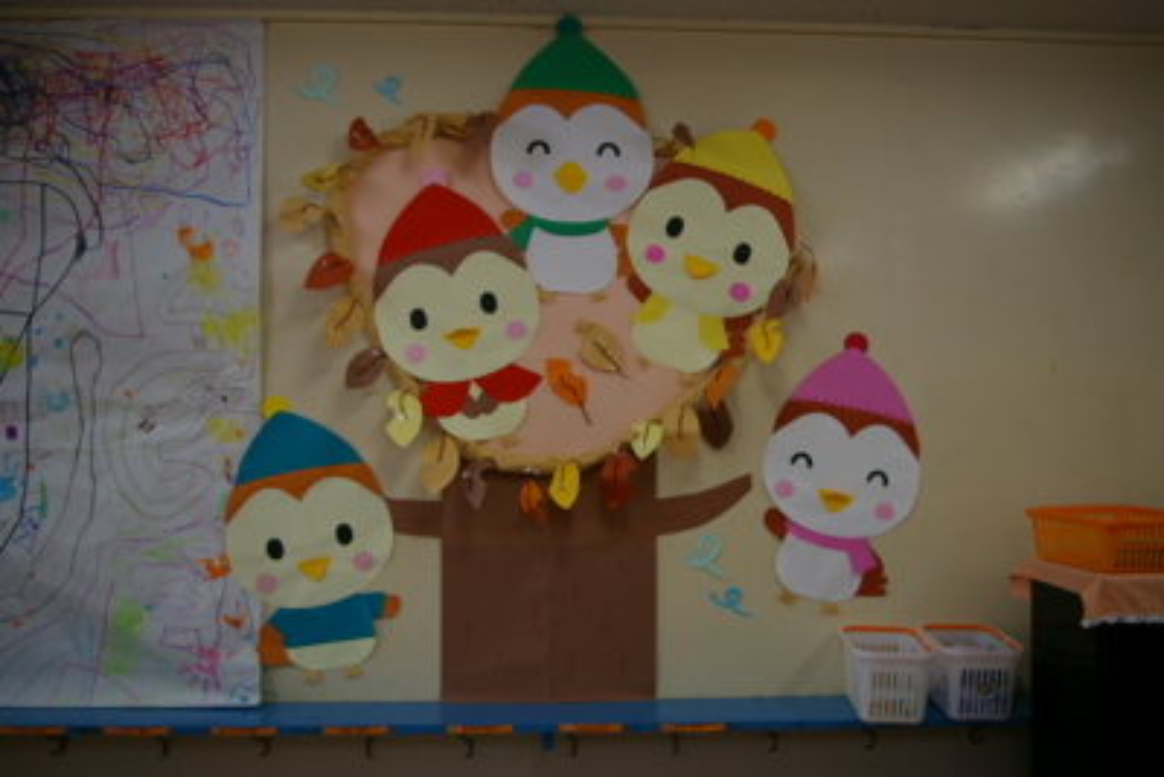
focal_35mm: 34
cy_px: 388
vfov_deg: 38.4
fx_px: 1116
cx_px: 582
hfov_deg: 55.1
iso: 200
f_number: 4
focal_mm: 23
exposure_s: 1/45
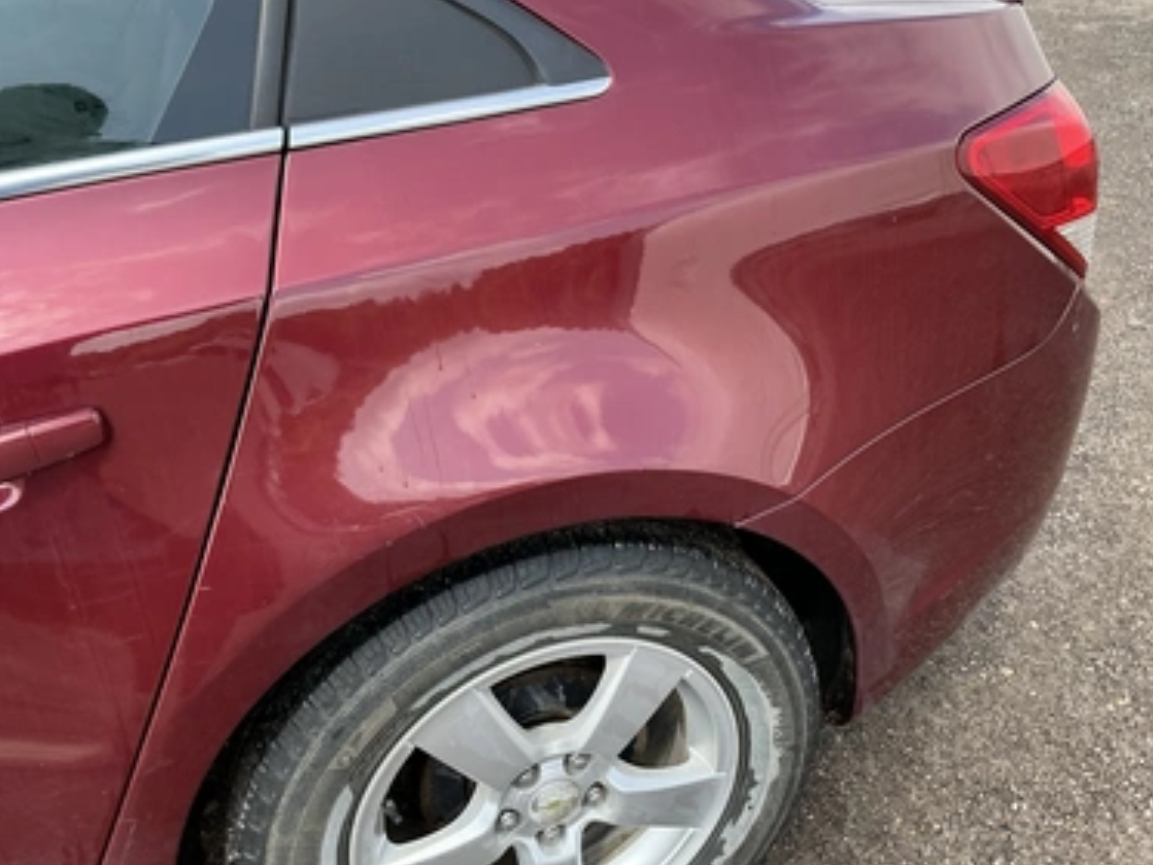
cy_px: 411
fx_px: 1000
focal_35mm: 30
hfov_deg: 59.9
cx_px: 597
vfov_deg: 46.8
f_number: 1.8
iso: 25
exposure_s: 1/287
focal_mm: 3
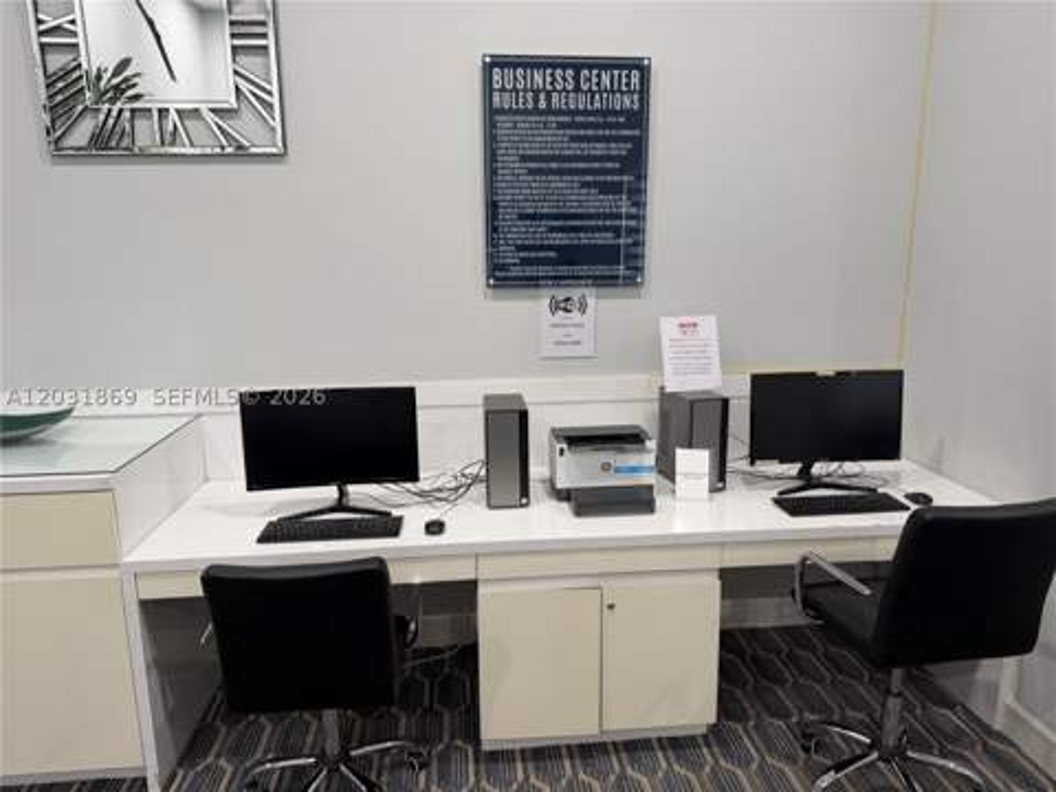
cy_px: 396
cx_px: 528
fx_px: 732
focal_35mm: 24
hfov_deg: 71.6
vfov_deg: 56.8
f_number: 1.78
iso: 160
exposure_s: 1/60
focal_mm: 6.76
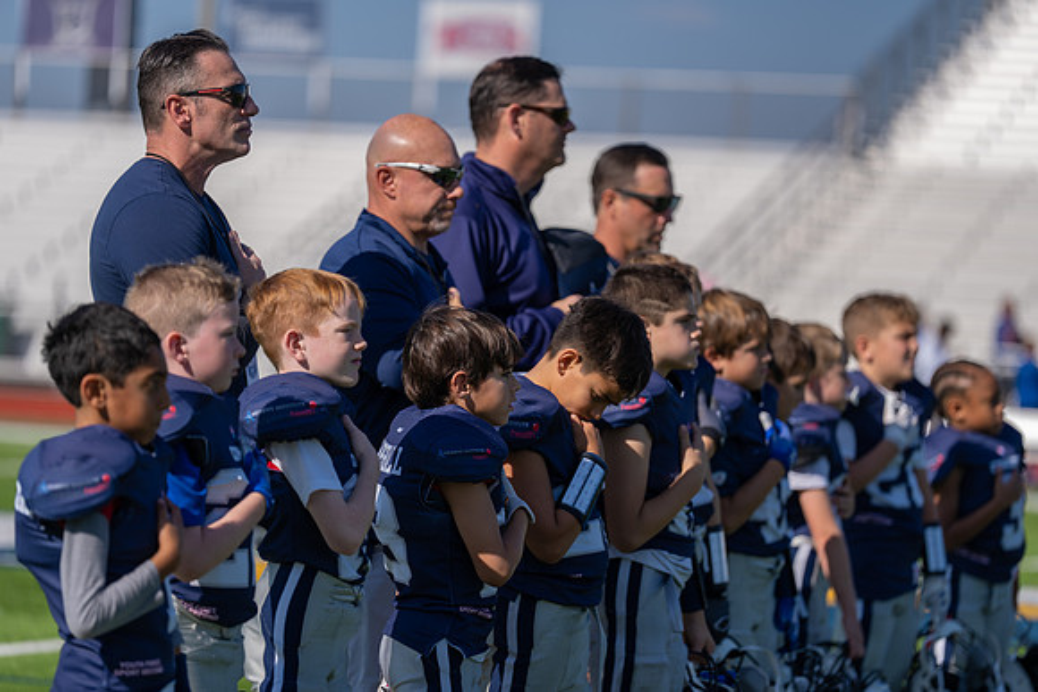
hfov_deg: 11.7
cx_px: 519
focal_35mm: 175
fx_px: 5047
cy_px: 346
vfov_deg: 7.9
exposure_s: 1/2000
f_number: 2.8
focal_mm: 175
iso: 100
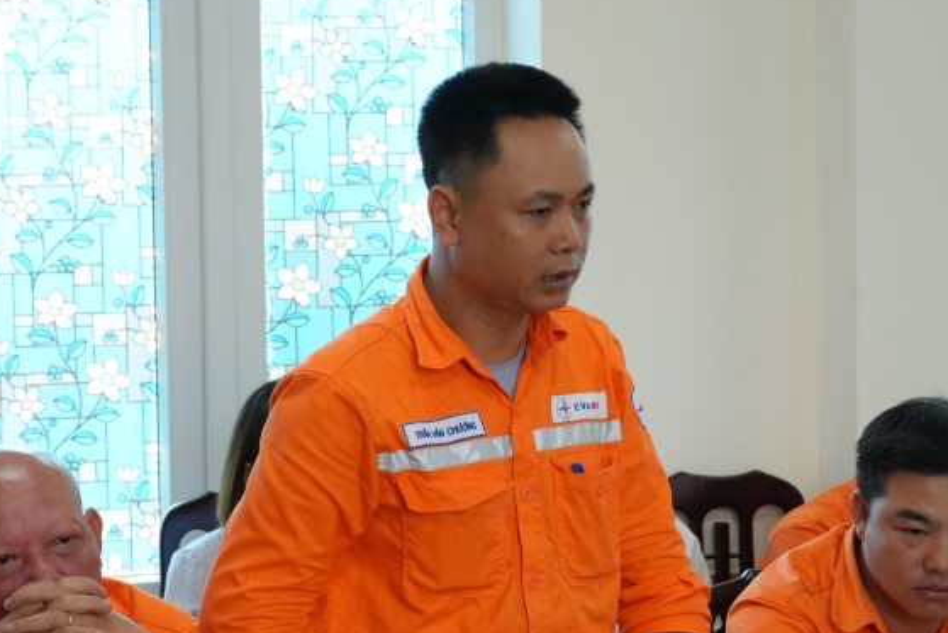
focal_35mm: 112
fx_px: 2944
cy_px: 415
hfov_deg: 18.3
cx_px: 451
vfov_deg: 12.3
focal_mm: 49
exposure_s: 1/160
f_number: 5
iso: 1000
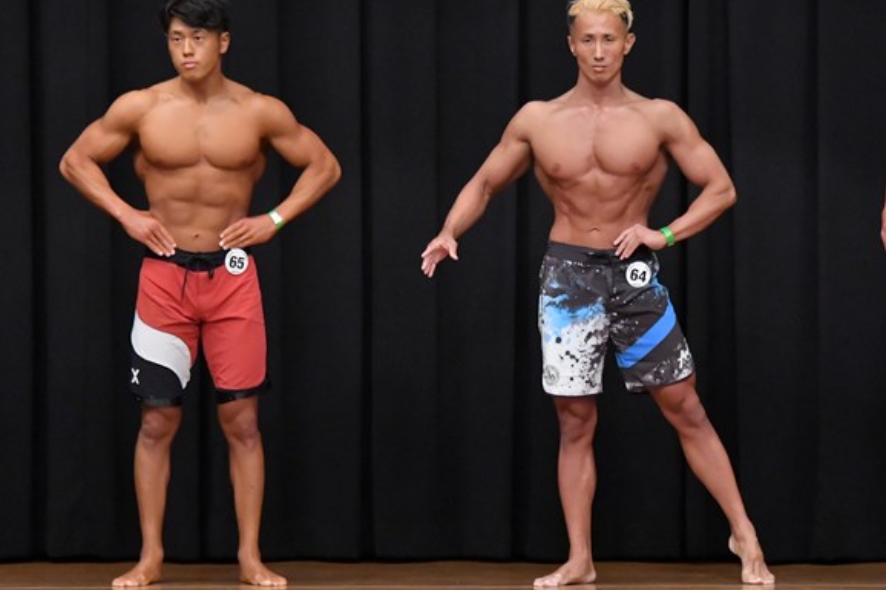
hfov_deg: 7.1
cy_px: 290
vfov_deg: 4.7
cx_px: 548
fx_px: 7159
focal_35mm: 291
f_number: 5.6
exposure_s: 1/400
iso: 8000
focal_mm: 145
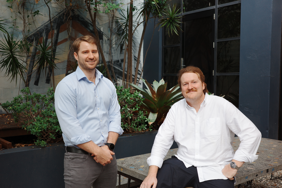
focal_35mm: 40
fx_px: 313
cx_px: 141
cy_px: 94
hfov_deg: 48.5
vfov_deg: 33.4
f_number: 3.2
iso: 200
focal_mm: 26
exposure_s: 1/125
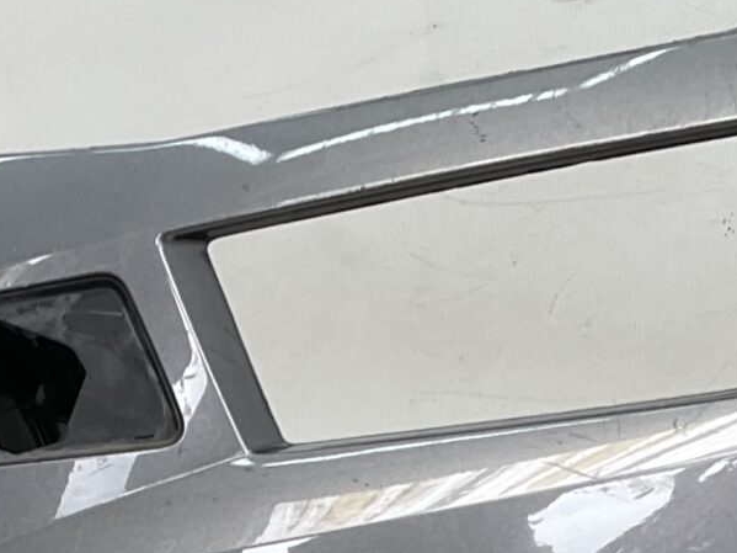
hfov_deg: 15.8
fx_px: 2640
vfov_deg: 11.5
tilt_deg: -11.2
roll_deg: +5.6
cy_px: 793
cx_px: 124
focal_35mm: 124
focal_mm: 3
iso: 16
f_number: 1.8
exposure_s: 1/113
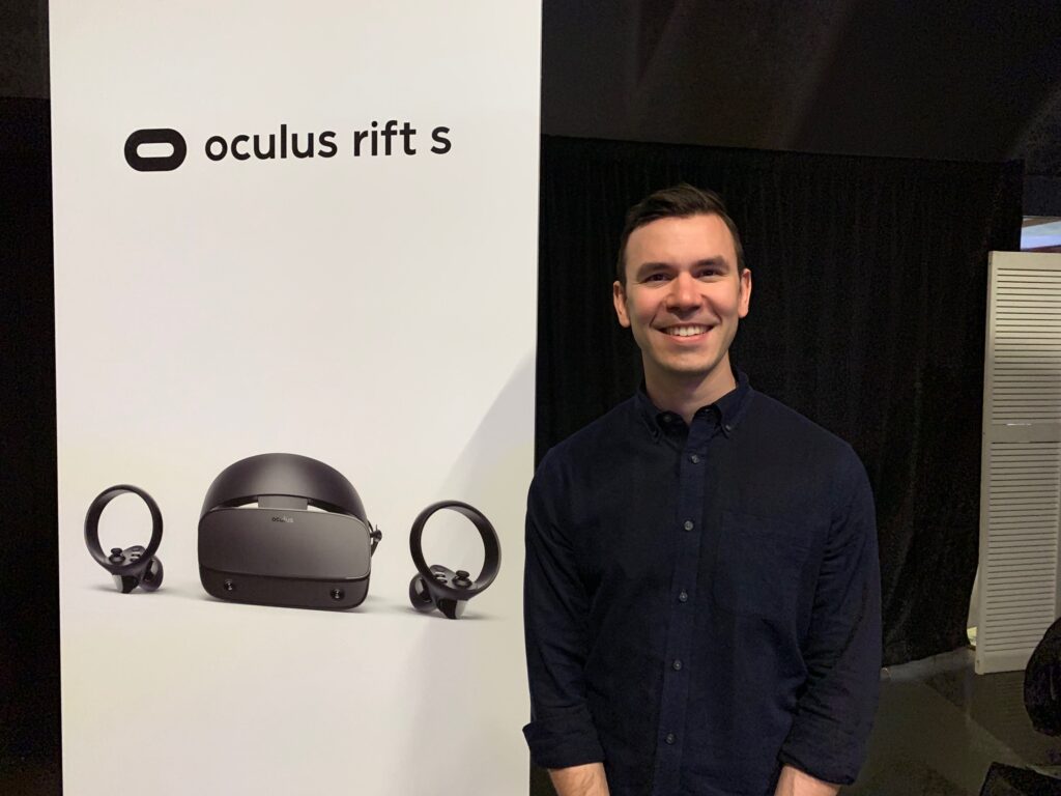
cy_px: 398
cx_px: 530
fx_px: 797
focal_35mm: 26
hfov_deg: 67.3
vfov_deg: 53.1
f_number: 1.8
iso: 500
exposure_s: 1/25
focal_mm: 4.25
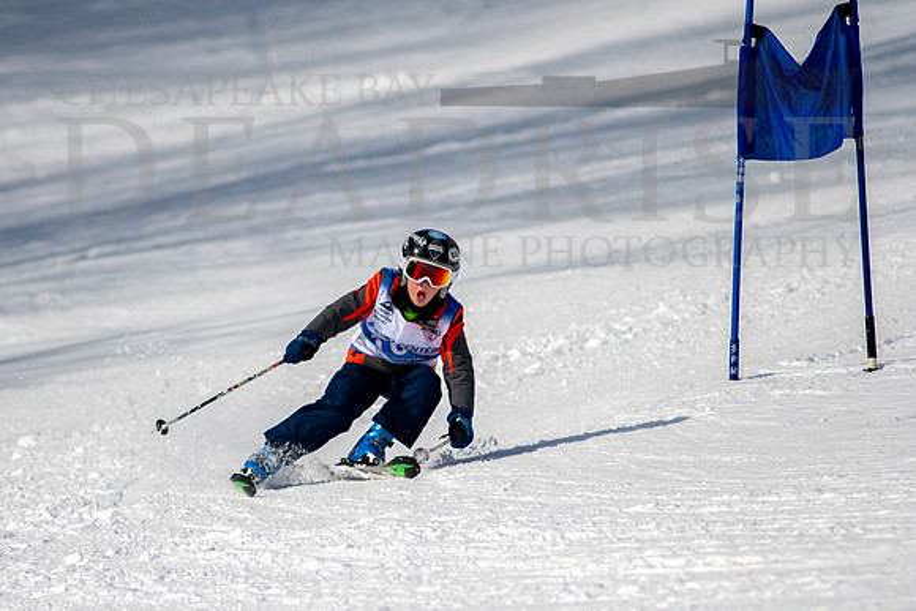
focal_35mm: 685
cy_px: 374
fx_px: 17430
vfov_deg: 2.0
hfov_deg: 3.0
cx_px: 399
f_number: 2.8
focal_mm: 300
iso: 100
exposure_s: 1/6400
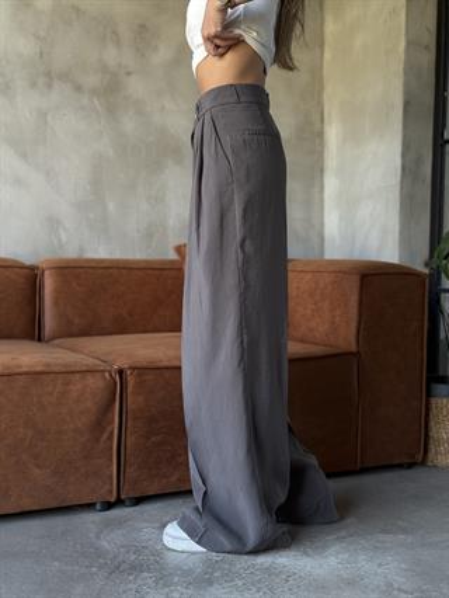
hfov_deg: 30.3
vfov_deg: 39.6
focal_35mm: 48
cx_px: 224
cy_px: 299
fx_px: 829
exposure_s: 1/60
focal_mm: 6.76
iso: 160
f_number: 1.78
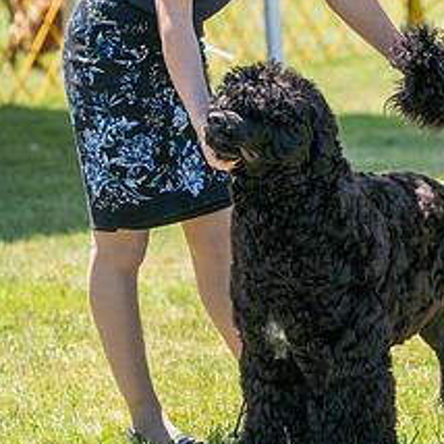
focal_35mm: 184
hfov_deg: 9.5
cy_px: 129
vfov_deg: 9.5
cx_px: 276
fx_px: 2670
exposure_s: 1/500
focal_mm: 103
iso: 160
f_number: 4.5
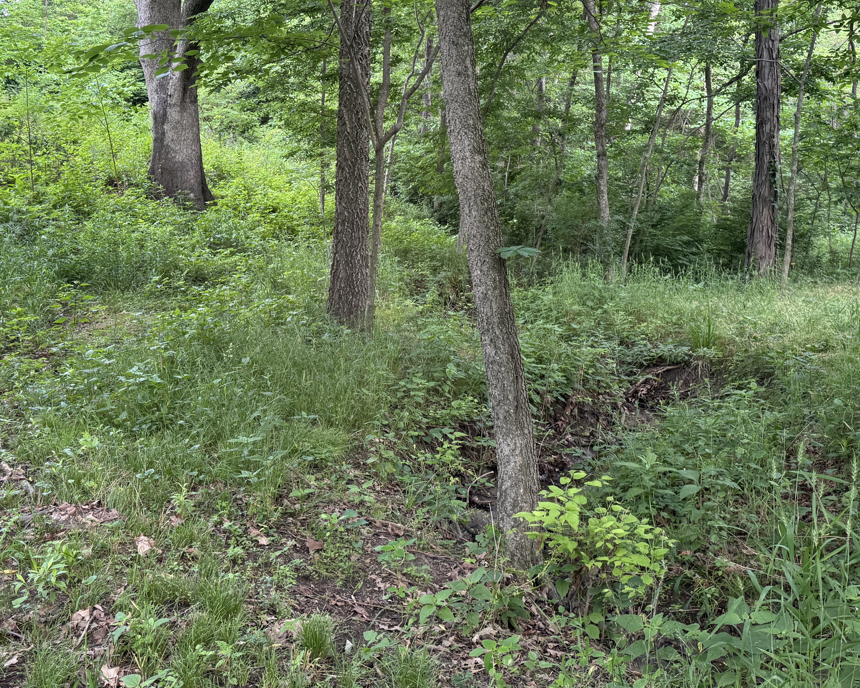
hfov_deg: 48.9
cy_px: 224
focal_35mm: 37
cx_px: 357
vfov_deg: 39.6
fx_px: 942
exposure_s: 1/121
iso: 200
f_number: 1.78
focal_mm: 6.76
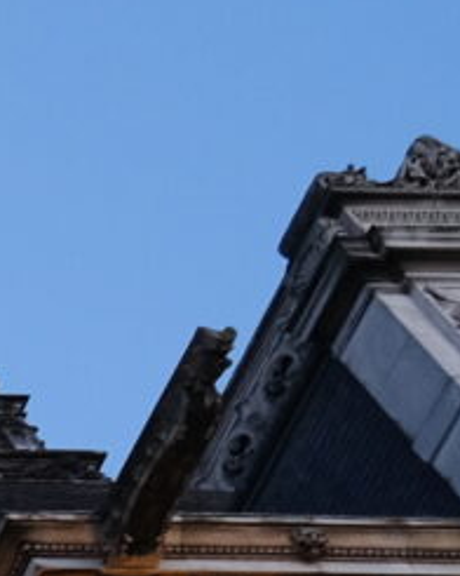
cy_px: 1600
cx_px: -2150
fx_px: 3506
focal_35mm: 206
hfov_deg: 5.1
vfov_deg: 8.2
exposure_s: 1/30
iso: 400
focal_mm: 14
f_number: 3.6
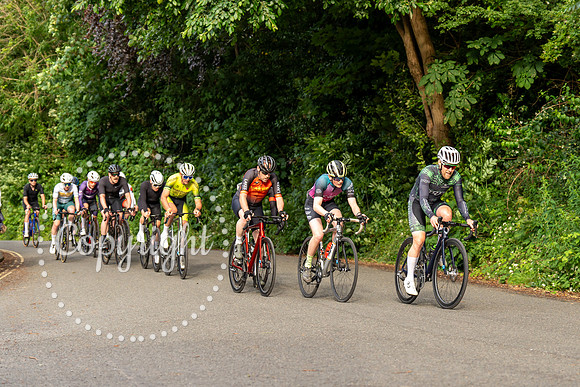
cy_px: 183
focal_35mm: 91
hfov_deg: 22.3
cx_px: 321
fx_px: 1468
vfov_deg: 15.0
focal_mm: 70
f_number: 3.5
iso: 400
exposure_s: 1/800
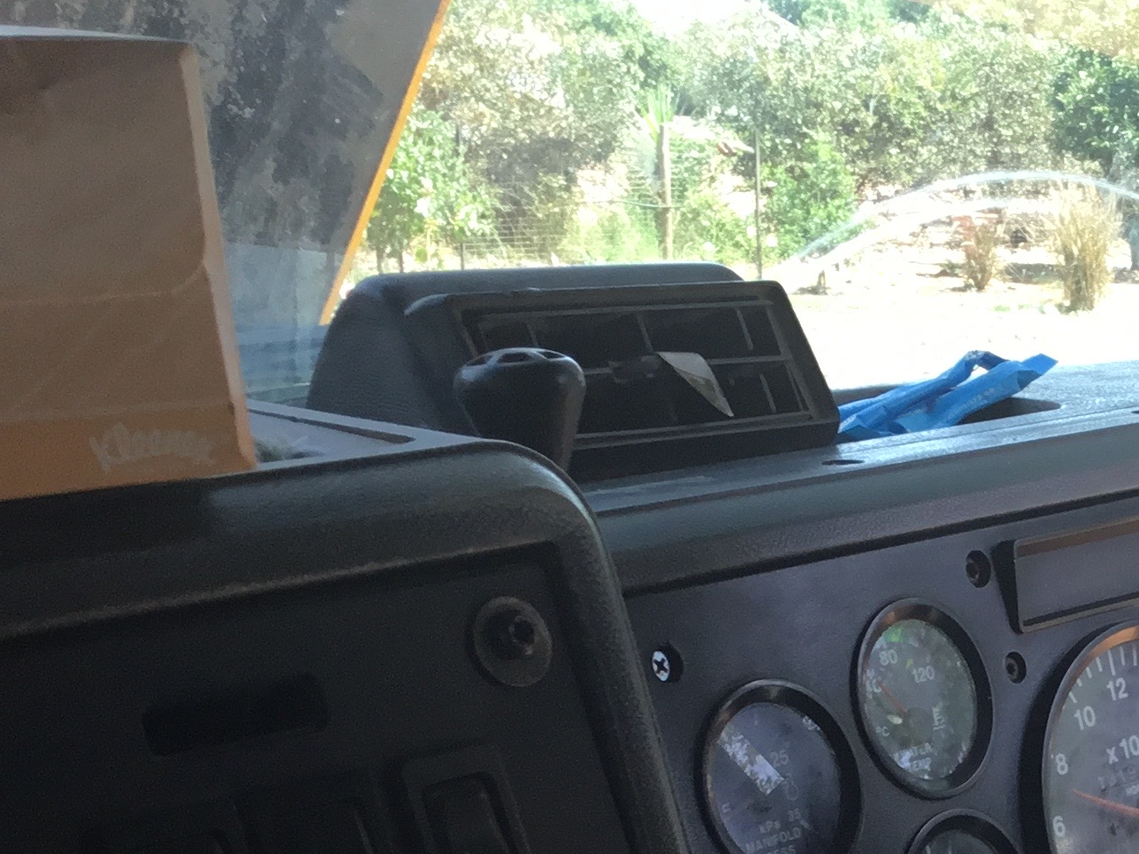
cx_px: 1207
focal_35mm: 79
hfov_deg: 23.4
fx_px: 2600
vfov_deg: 17.7
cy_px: 1047
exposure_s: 1/100
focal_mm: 3.3
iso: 25
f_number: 2.4
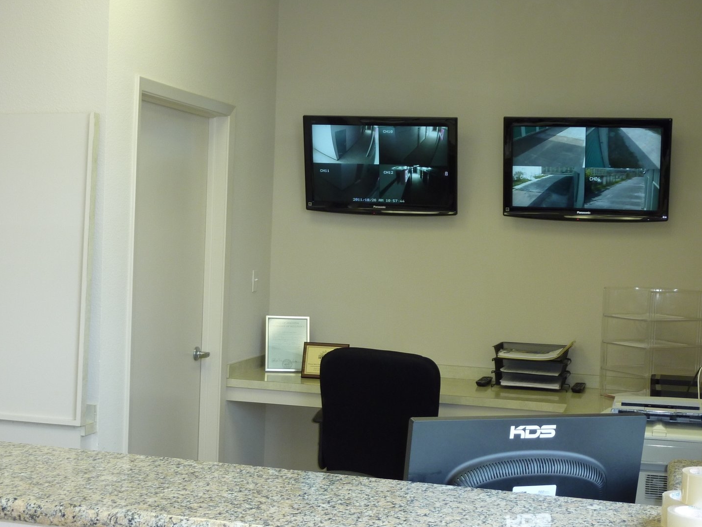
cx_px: 362
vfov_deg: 27.0
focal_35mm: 54
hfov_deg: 35.5
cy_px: 260
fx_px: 1095
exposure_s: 1/30
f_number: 3.8
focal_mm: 7.9
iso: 160
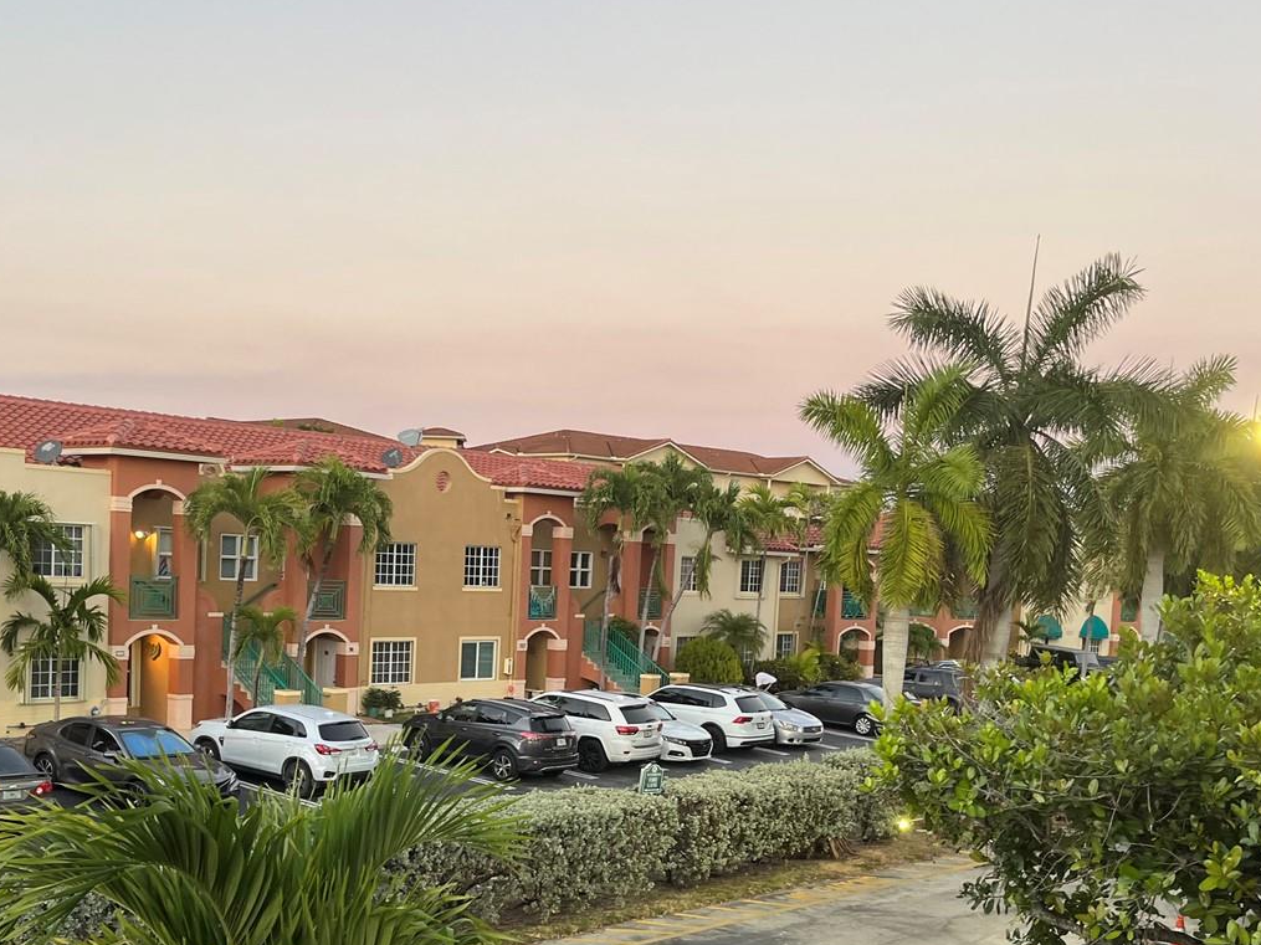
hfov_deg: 45.4
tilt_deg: -4.7
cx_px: 482
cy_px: 651
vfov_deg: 34.7
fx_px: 1493
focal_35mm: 41
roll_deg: -2.5
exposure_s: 1/60
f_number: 1.6
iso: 64
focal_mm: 5.1
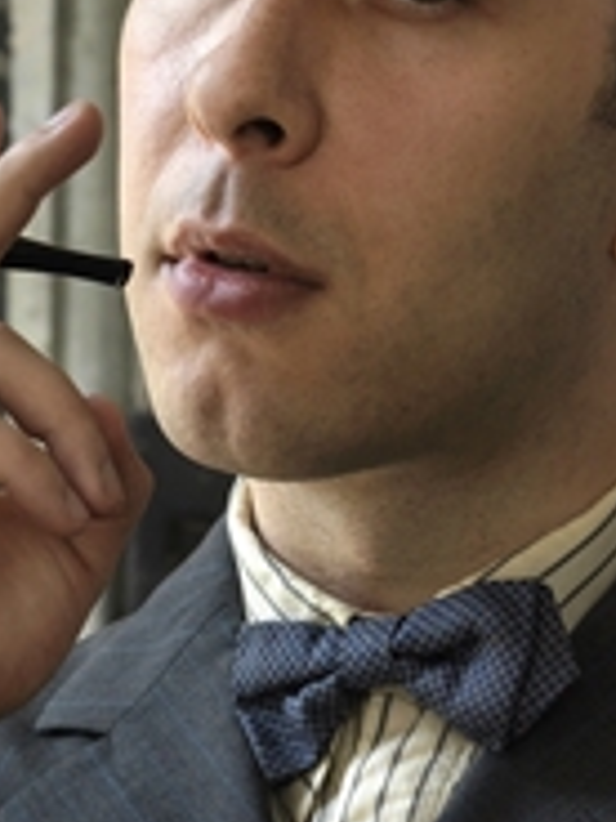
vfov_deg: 6.4
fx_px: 7308
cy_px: 545
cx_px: 281
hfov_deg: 4.8
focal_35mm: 308
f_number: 8
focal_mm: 80
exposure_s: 1/125
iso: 800
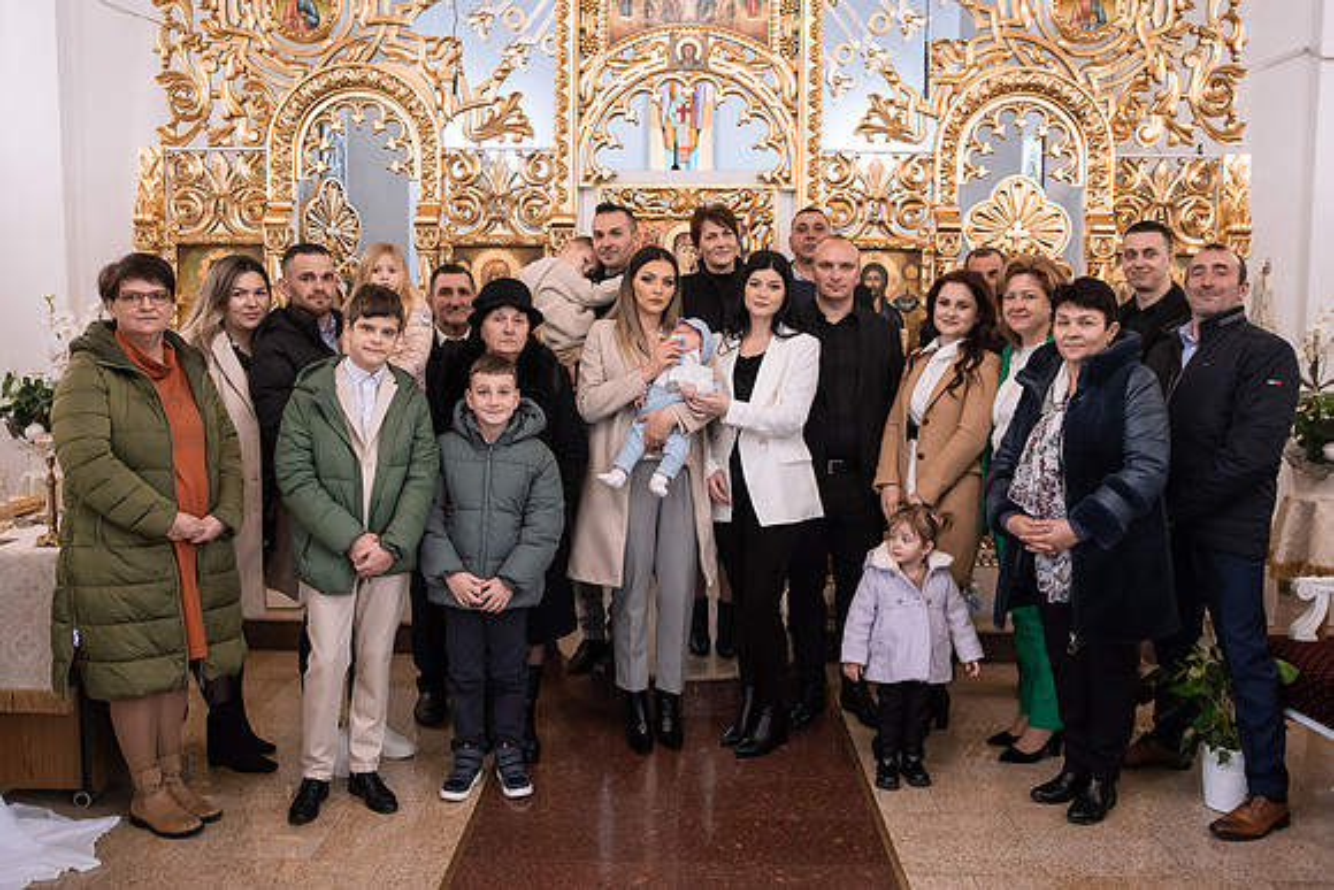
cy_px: 427
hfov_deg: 59.1
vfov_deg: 41.4
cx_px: 662
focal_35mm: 32
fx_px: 1176
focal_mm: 29
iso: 800
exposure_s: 1/125
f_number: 2.8
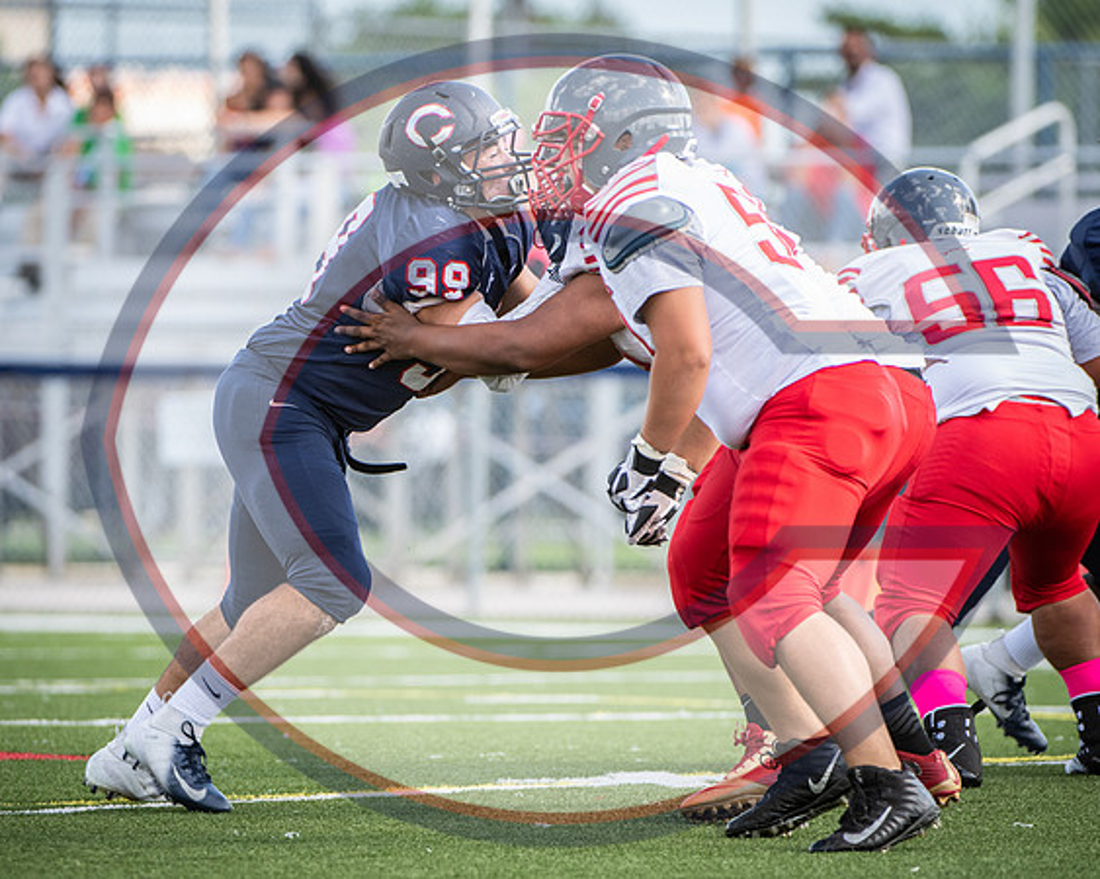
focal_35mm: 444
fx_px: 14440
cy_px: 451
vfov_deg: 3.5
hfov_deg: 4.4
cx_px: 497
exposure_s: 1/1000
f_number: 4
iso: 640
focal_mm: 290
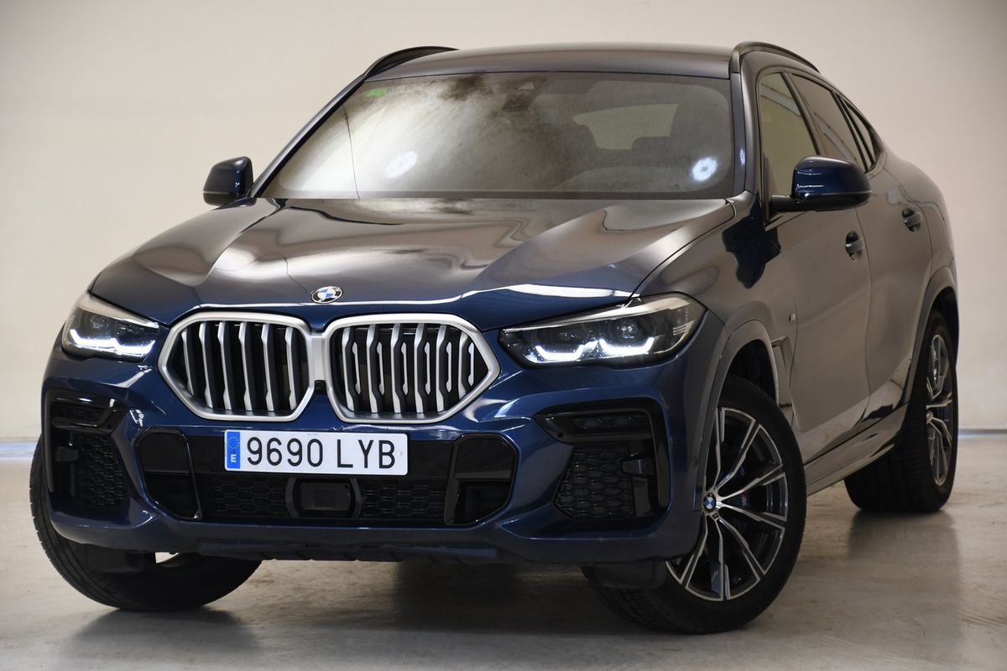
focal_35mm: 127
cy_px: 336
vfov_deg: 10.8
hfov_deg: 16.1
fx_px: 3552
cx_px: 504
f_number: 5.3
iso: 640
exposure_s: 1/40
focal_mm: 85
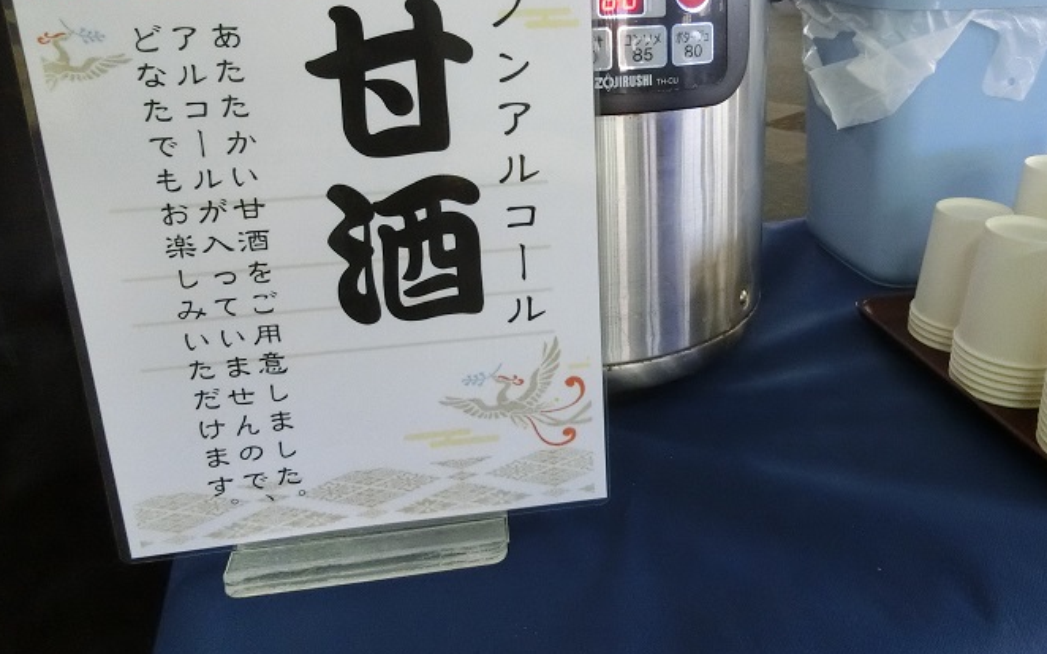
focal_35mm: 32
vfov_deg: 38.8
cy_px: 201
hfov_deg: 59.2
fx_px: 913
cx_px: 625
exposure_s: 1/80
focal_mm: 4.5
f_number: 3.5
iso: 800
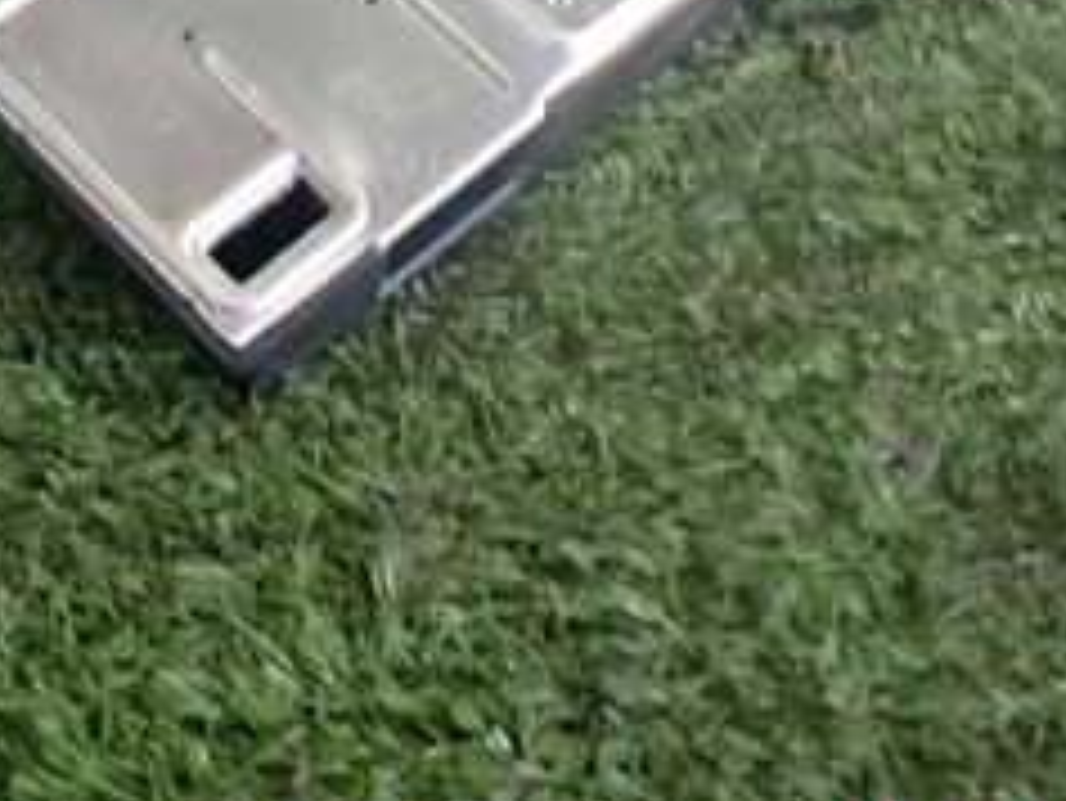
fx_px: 2342
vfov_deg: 18.7
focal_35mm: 76
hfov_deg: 25.6
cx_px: 526
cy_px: -63
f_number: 2.3
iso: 250
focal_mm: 5.4
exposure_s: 1/30
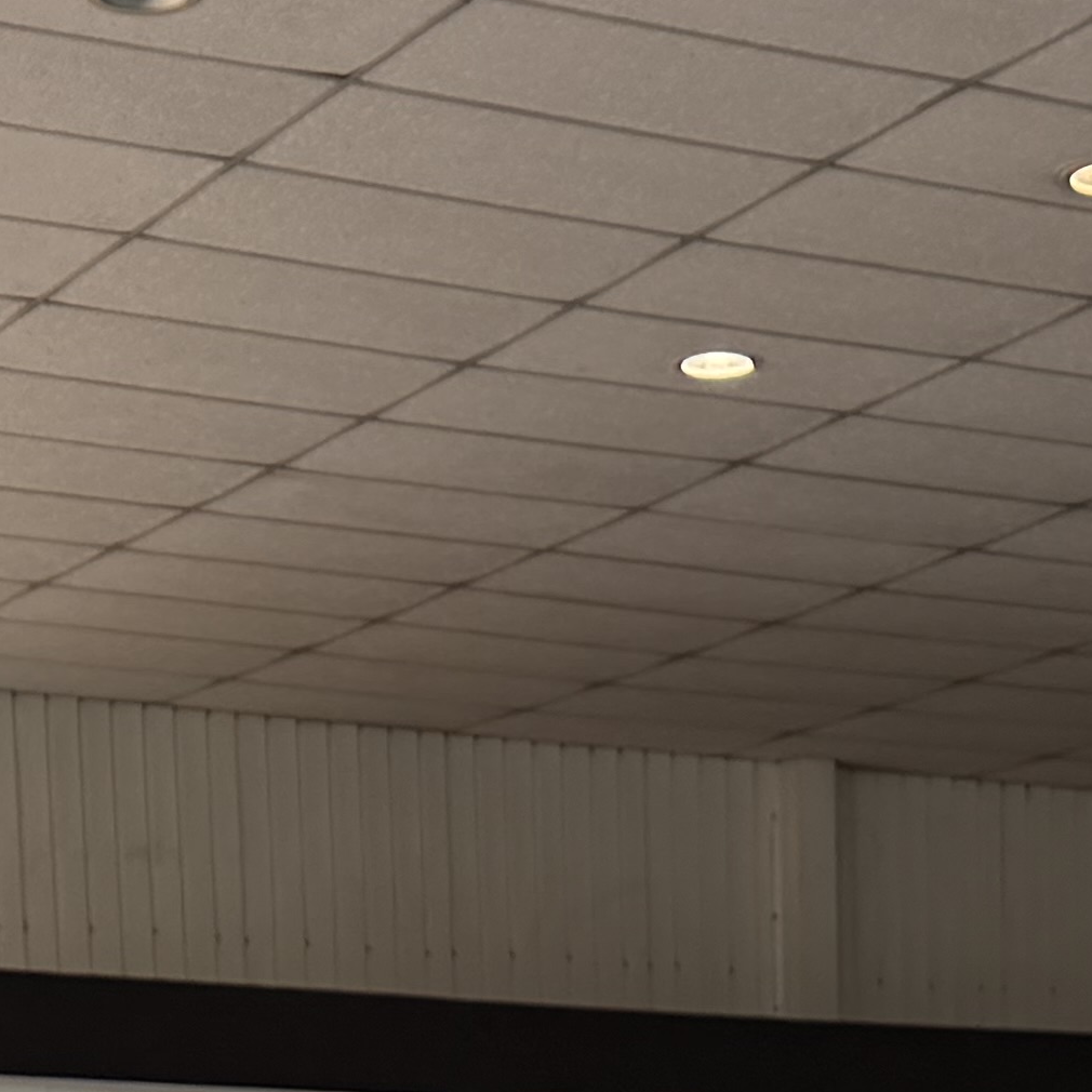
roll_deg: +1.1
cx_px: 767
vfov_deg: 12.8
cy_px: 2118
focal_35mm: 120
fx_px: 4283
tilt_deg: -7.6
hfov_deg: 14.5
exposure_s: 1/501
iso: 80
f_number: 1.78
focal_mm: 6.76
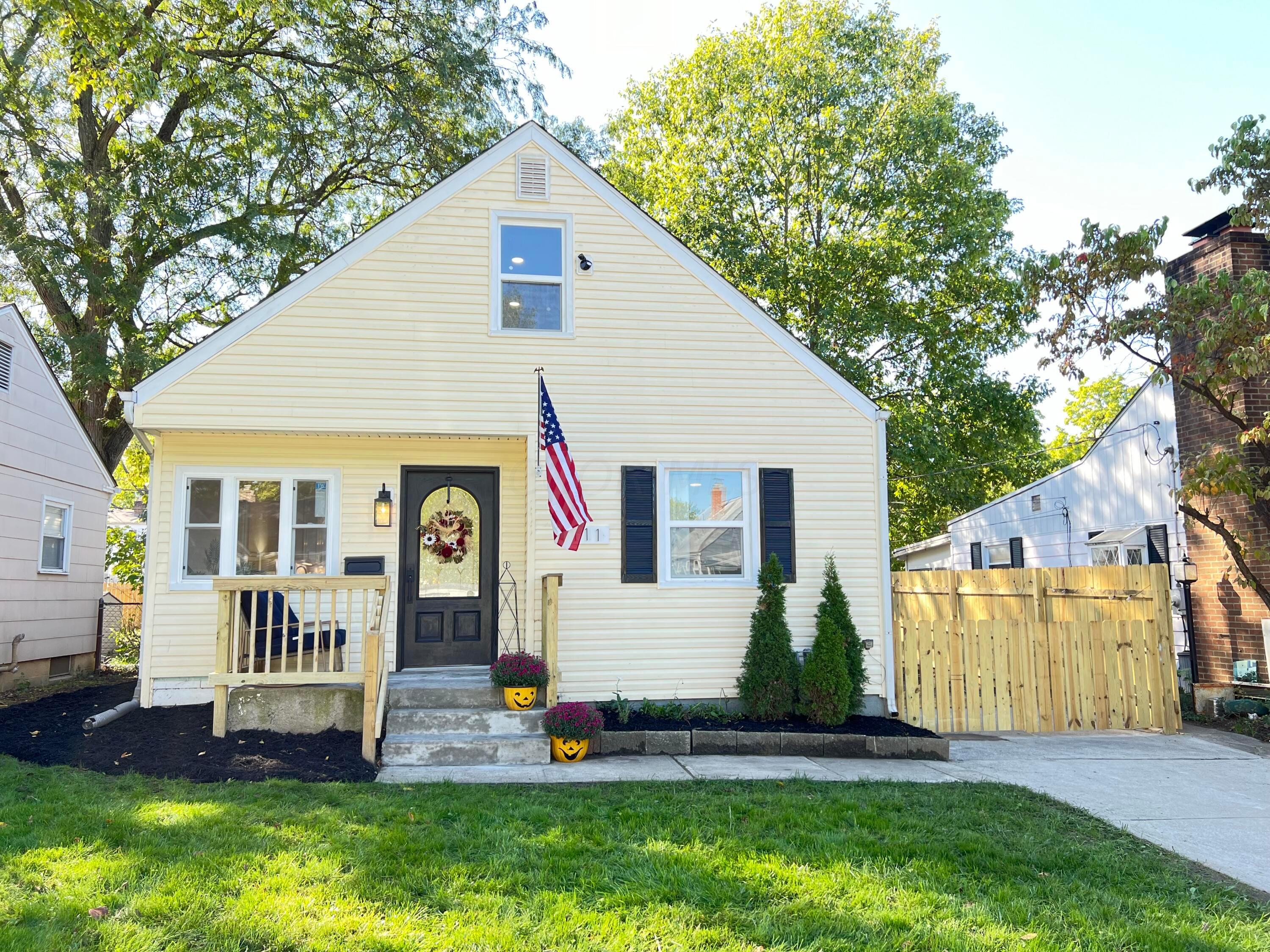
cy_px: 476
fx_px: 954
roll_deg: +0.9
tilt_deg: +7.1
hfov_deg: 67.3
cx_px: 635
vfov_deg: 53.1
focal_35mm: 26
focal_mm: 5.7
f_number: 1.5
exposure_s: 1/163
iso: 40
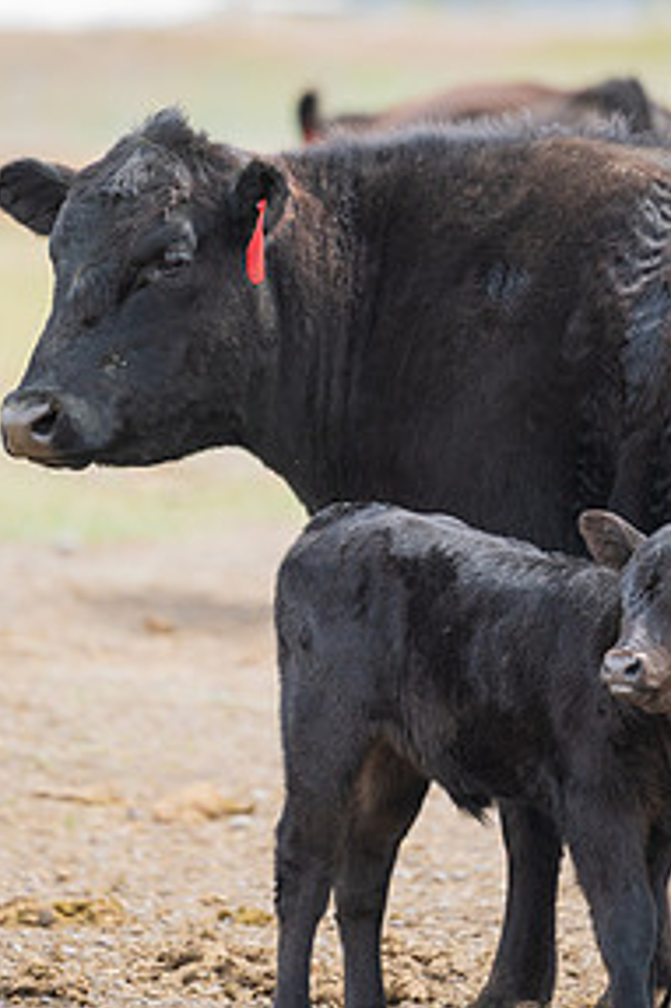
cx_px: 383
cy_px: 295
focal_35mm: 314
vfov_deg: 6.6
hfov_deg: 4.4
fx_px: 8789
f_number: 2.8
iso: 125
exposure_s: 1/1600
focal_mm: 200
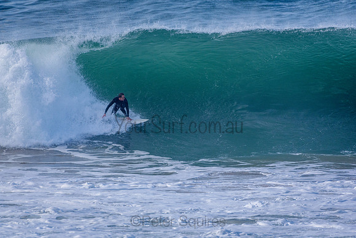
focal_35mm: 750
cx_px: 178
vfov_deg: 1.8
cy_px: 119
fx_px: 7418
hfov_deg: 2.7
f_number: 5.6
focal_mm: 500
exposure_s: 1/2000
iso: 400
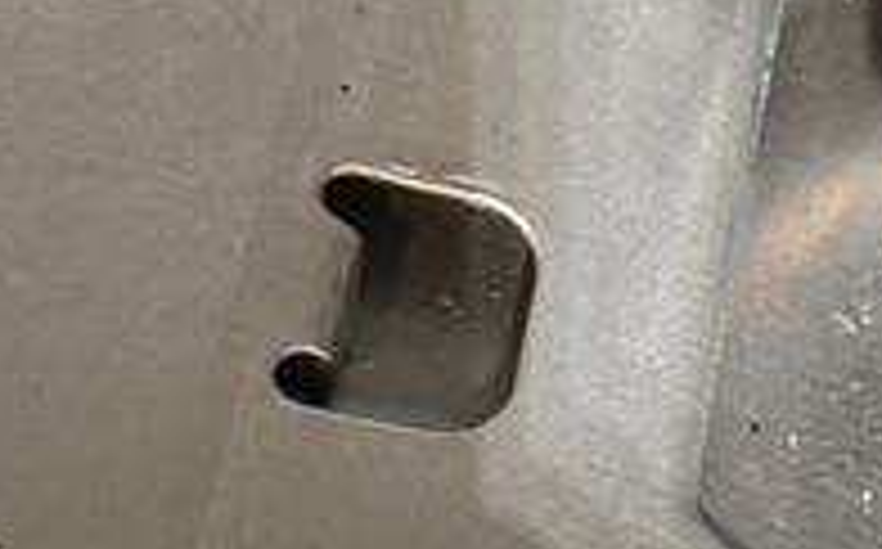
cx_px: 1094
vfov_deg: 9.8
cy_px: 230
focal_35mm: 133
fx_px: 3193
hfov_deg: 15.1
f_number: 1.78
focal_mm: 6.76
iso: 500
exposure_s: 1/60
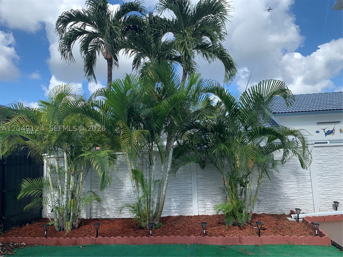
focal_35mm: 26
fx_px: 258
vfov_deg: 53.1
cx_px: 172
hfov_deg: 67.3
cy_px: 128
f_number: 1.8
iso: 25
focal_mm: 4.25
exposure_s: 1/1220
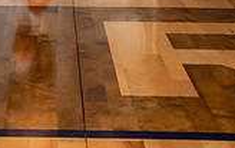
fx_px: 859
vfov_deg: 9.1
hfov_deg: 15.5
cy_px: -167
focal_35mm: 134
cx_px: 47
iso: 800
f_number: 6.3
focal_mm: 48
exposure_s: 1/320
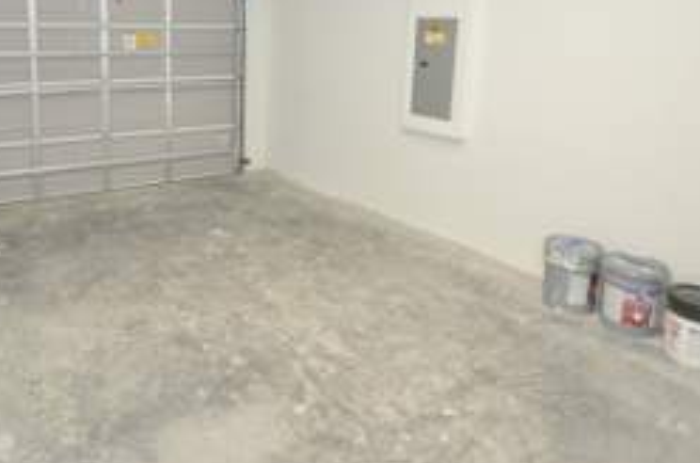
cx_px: 226
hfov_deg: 62.0
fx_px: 562
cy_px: 97
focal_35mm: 29
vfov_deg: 42.8
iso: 640
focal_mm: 10
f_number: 4
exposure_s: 1/60
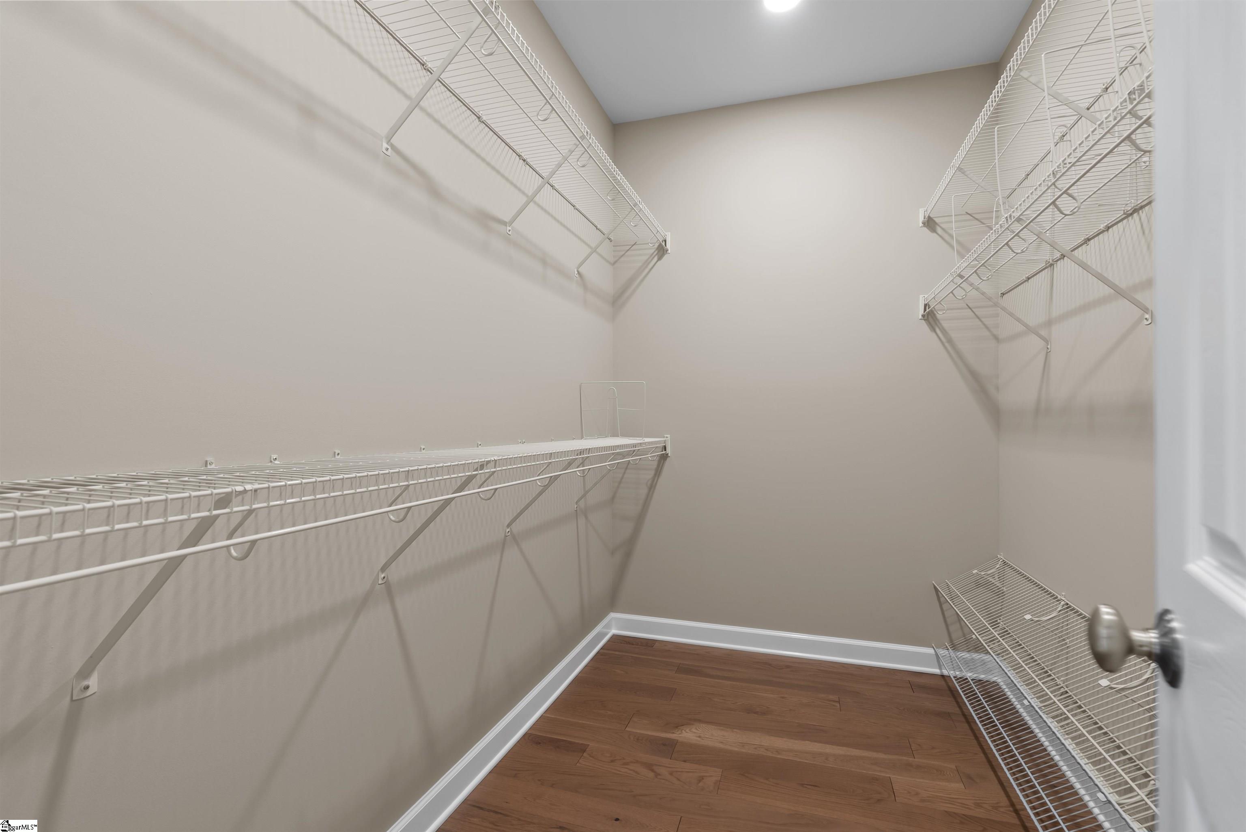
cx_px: 623
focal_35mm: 16
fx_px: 554
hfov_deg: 96.7
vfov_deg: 73.8
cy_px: 416
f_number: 8
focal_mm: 16
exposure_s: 1/2
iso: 200
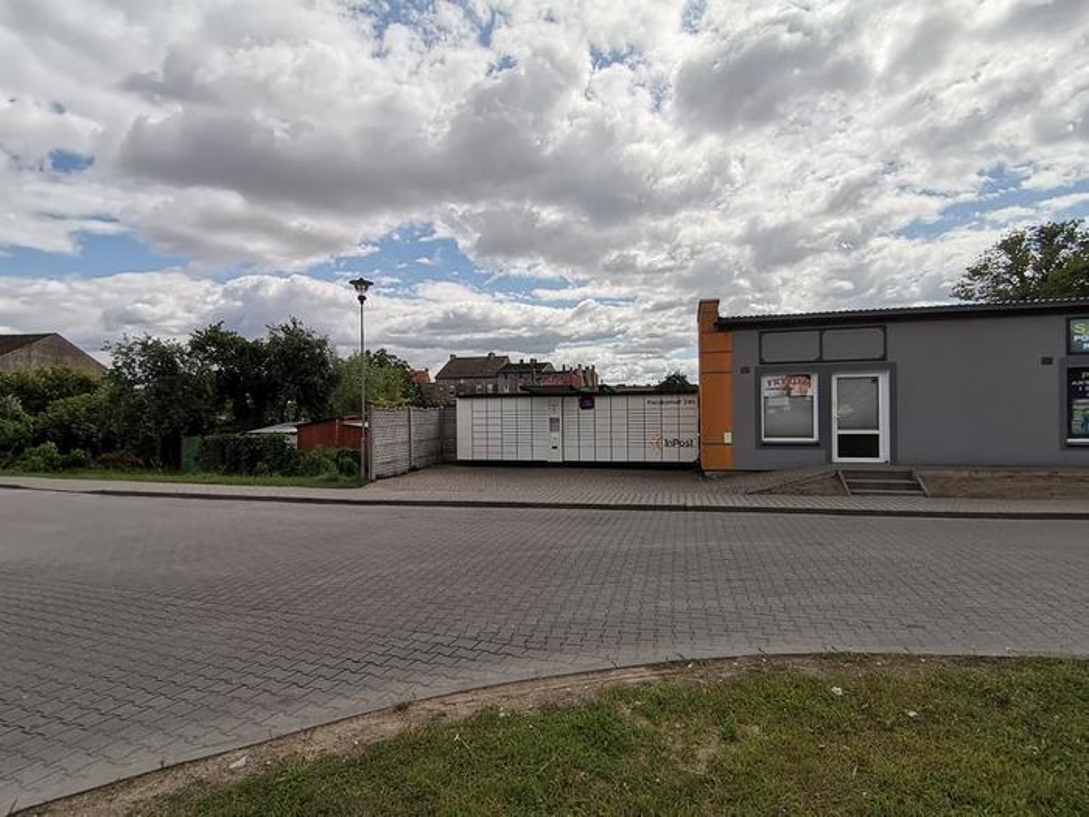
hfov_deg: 91.0
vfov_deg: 74.7
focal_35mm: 17
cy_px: 408
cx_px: 544
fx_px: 535
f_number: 2.4
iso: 50
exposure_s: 1/4608
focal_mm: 1.78
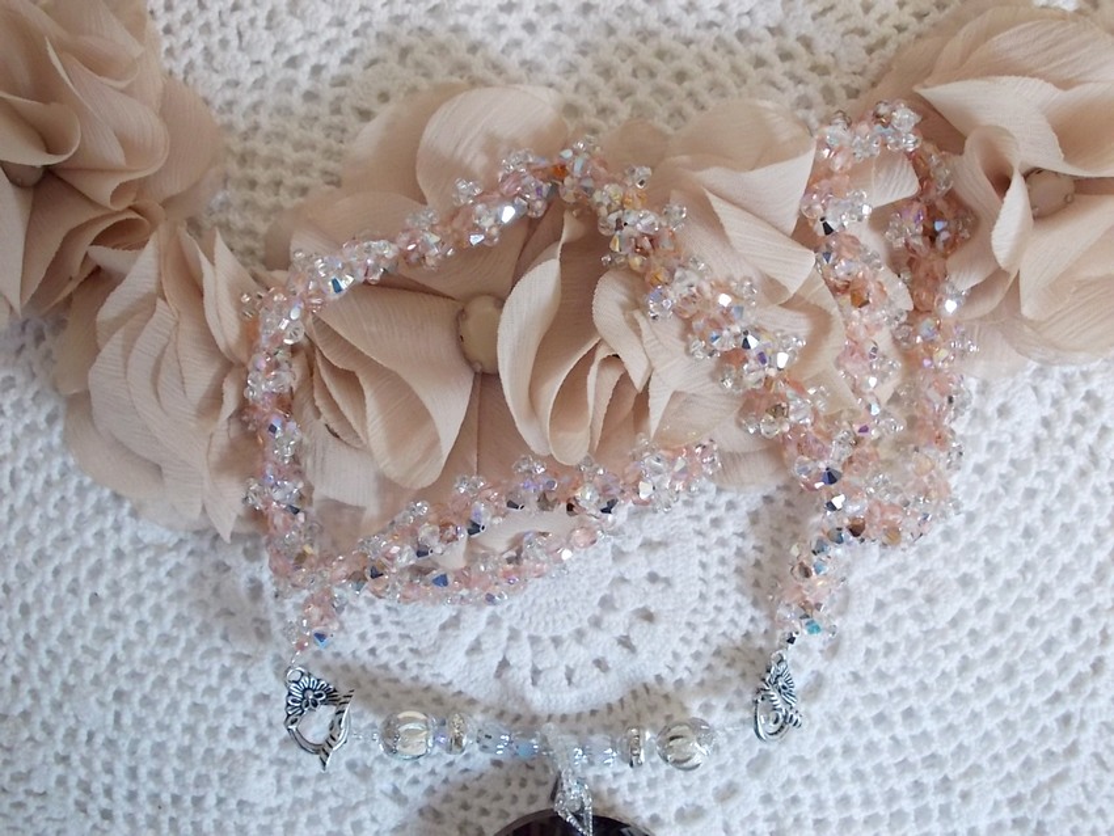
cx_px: 557
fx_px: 1384
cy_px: 418
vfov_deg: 33.6
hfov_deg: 43.8
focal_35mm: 43
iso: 200
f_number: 3.3
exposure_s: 1/25
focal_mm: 6.1
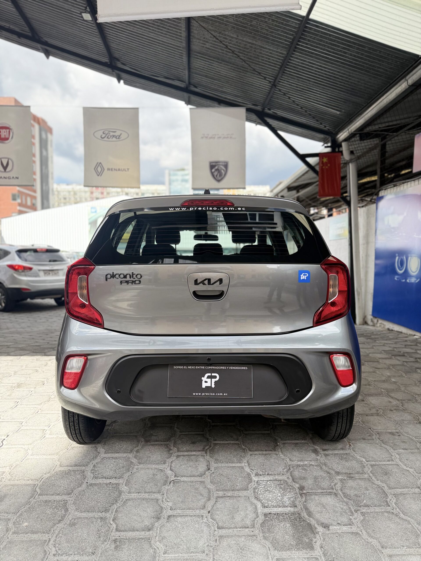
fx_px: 389
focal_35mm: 24
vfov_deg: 71.6
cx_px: 210
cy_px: 280
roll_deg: +0.5
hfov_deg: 56.8
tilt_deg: -4.1
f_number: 1.78
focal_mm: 6.76
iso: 100
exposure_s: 1/822
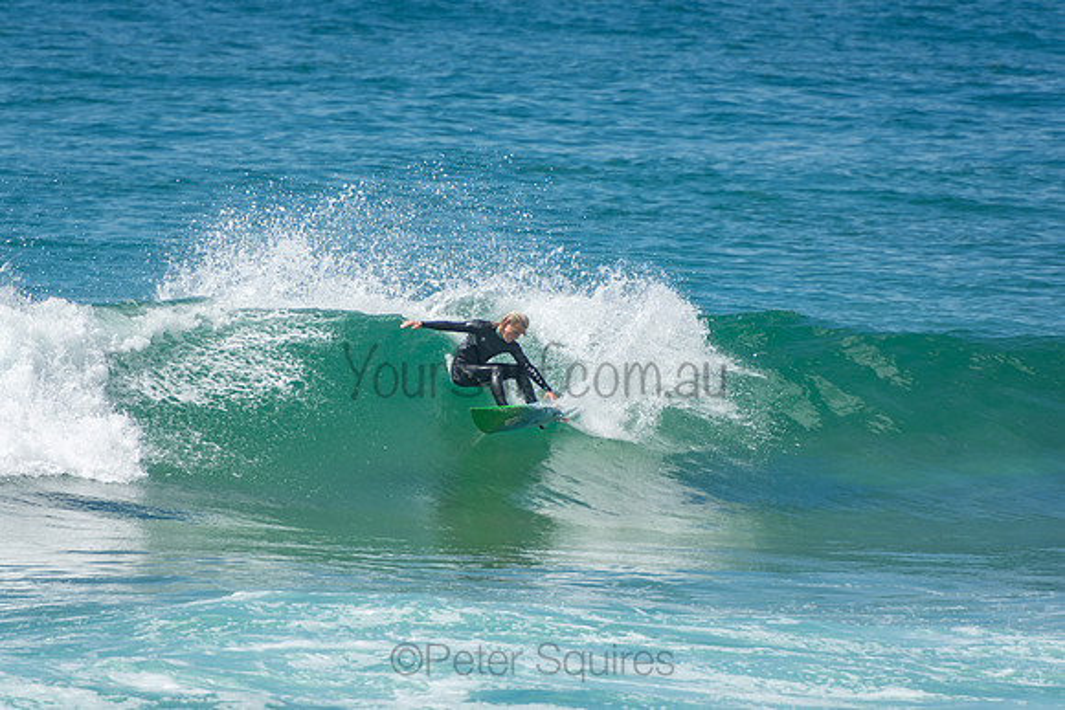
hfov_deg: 3.4
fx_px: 17753
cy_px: 355
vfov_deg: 2.3
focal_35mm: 600
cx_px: 532
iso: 180
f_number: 5.6
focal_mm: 400
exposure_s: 1/1250
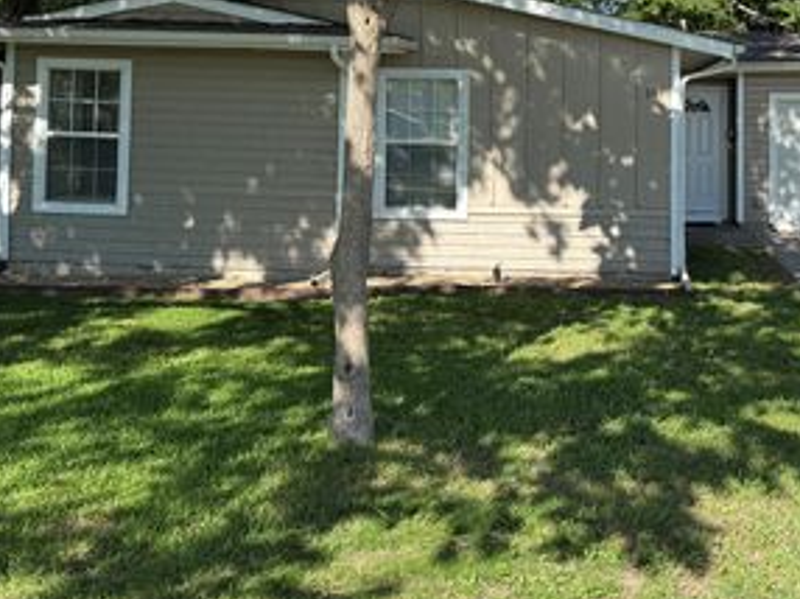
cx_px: 540
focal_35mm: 42
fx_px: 970
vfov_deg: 33.0
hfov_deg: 44.1
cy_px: 91
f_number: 1.78
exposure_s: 1/1727
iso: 80
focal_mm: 6.76
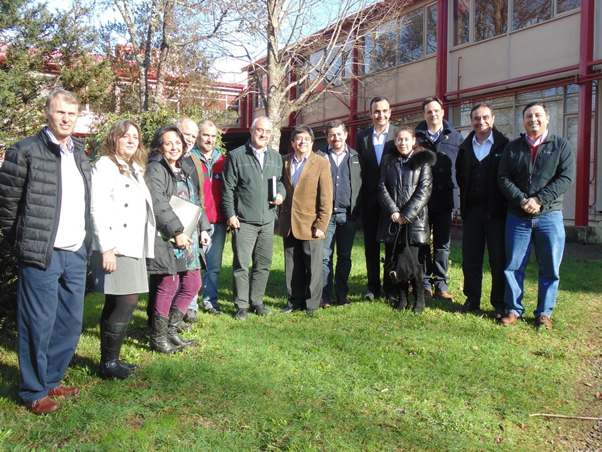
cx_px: 301
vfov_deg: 41.8
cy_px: 226
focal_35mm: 34
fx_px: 591
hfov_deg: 54.0
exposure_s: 1/160
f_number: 3.4
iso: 80
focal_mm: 6.2
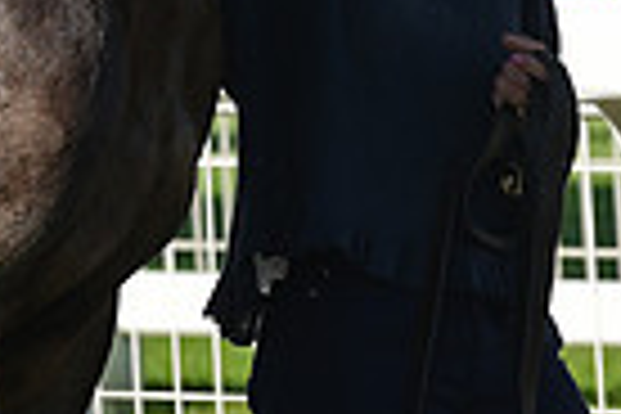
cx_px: -166
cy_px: -448
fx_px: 13437
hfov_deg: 2.6
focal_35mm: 779
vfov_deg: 1.8
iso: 500
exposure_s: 1/2000
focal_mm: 185
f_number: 6.3
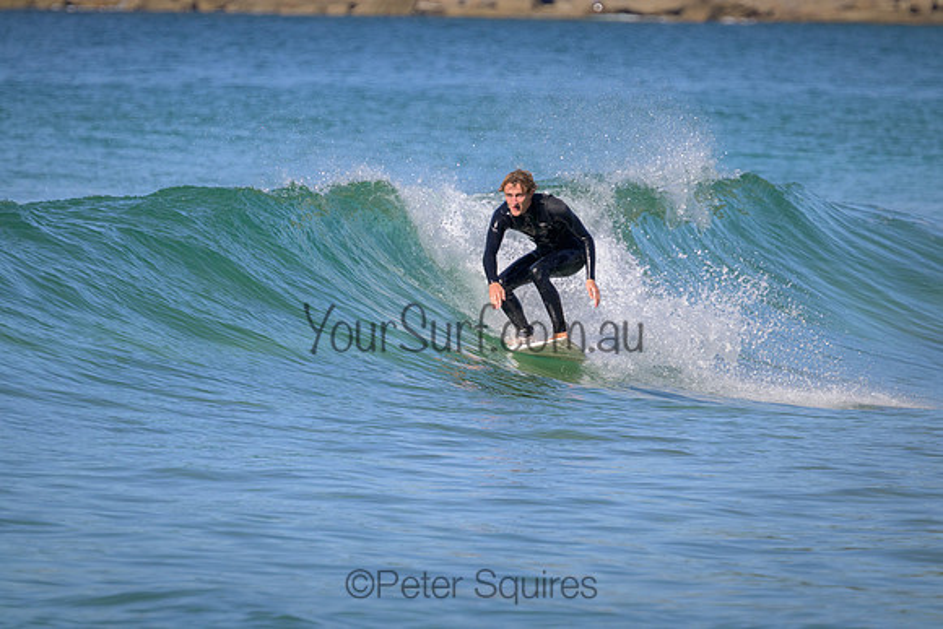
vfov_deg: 2.3
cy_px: 314
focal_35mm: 610
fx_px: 15982
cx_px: 472
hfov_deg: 3.4
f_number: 11
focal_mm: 610
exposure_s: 1/2000
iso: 1250
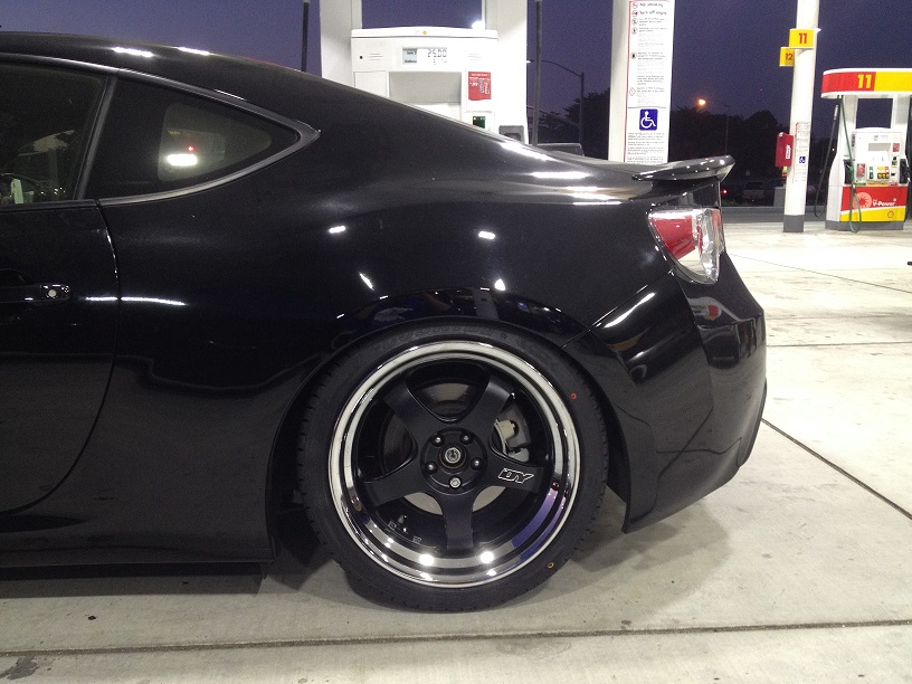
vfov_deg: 40.7
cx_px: 456
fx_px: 922
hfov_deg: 52.6
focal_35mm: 35
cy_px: 342
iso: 125
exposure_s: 1/20
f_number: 2.4
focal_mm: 4.28
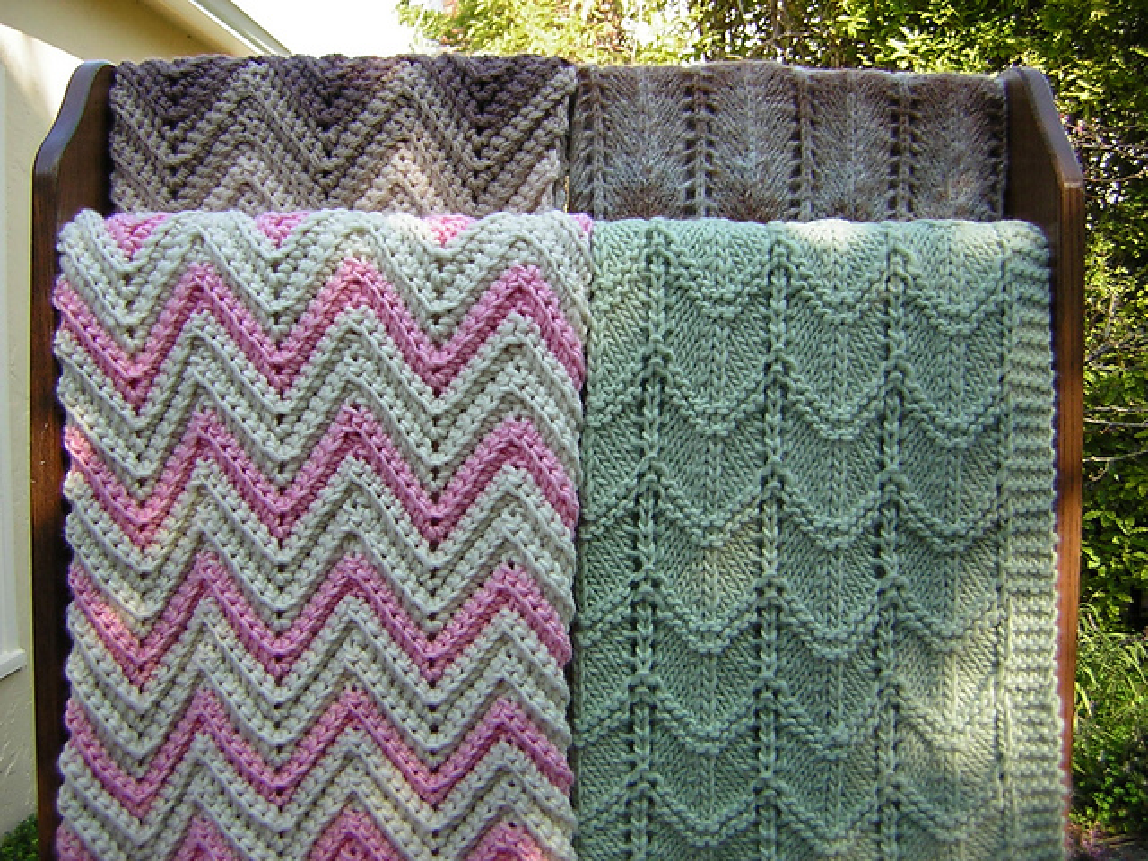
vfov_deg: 39.7
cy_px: 430
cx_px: 574
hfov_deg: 51.4
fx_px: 1194
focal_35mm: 36
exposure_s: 1/177
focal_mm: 4.7
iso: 50
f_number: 2.6
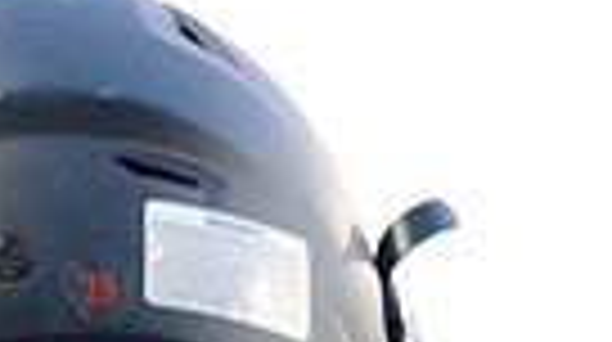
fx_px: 8458
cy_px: 1170
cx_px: -54
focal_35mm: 522
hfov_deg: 4.1
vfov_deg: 2.3
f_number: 4.5
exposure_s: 1/160
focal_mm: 78
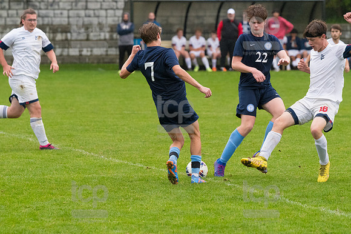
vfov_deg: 5.2
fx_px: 2553
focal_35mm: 262
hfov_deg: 7.9
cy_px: 117
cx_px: 176
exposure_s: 1/2000
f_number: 4.5
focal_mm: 175
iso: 2500
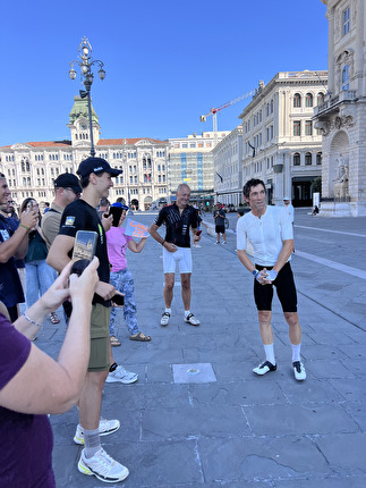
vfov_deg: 67.3
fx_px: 366
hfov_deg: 53.1
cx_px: 183
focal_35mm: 26
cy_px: 244
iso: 50
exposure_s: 1/1838
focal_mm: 5.7
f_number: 1.5
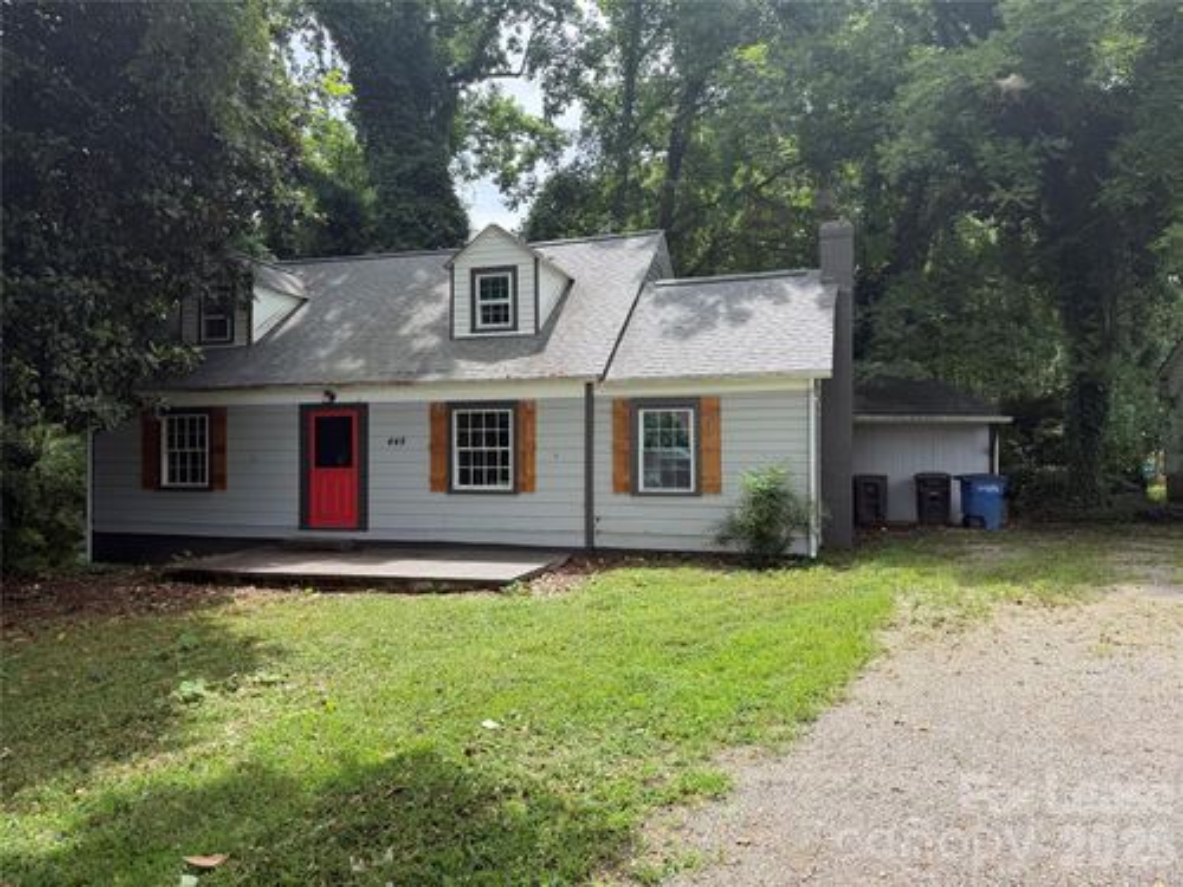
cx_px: 592
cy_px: 444
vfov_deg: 56.8
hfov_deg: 71.6
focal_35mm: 24
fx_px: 820
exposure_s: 1/1271
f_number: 1.78
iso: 80
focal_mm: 6.76
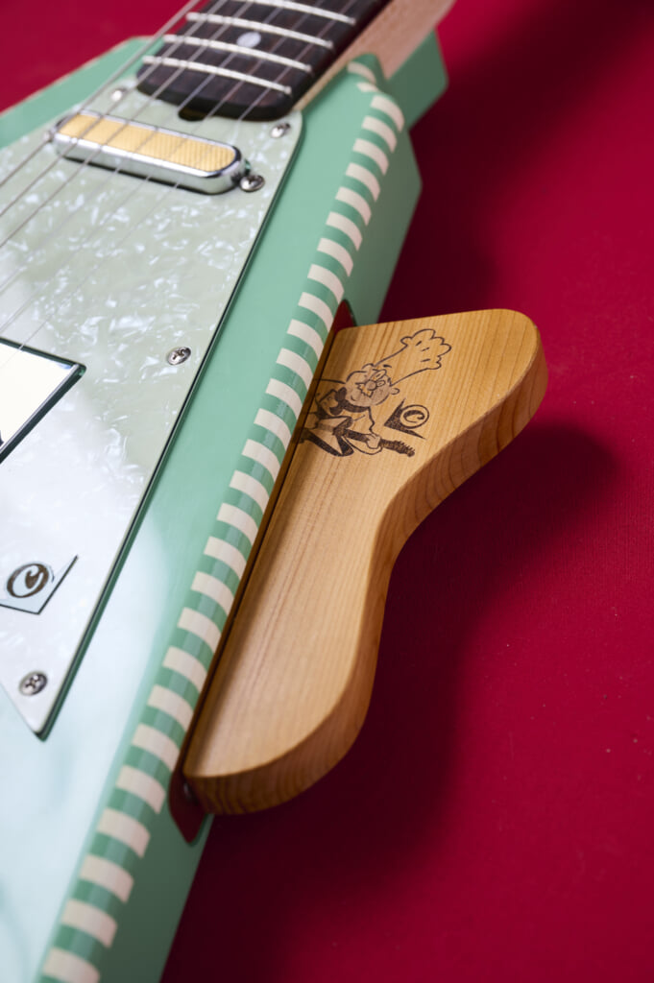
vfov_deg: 32.9
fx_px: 1665
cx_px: 327
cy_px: 492
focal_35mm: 61
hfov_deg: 22.2
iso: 200
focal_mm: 61
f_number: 8
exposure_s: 1/125
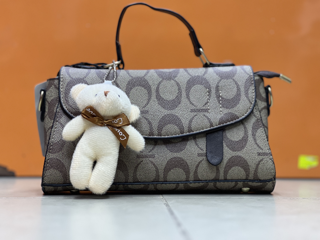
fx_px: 712
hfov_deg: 25.3
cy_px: 120
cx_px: 160
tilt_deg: -0.1
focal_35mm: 77
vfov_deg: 19.1
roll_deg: -0.3
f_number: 2.8
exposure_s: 1/100
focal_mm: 9
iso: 200
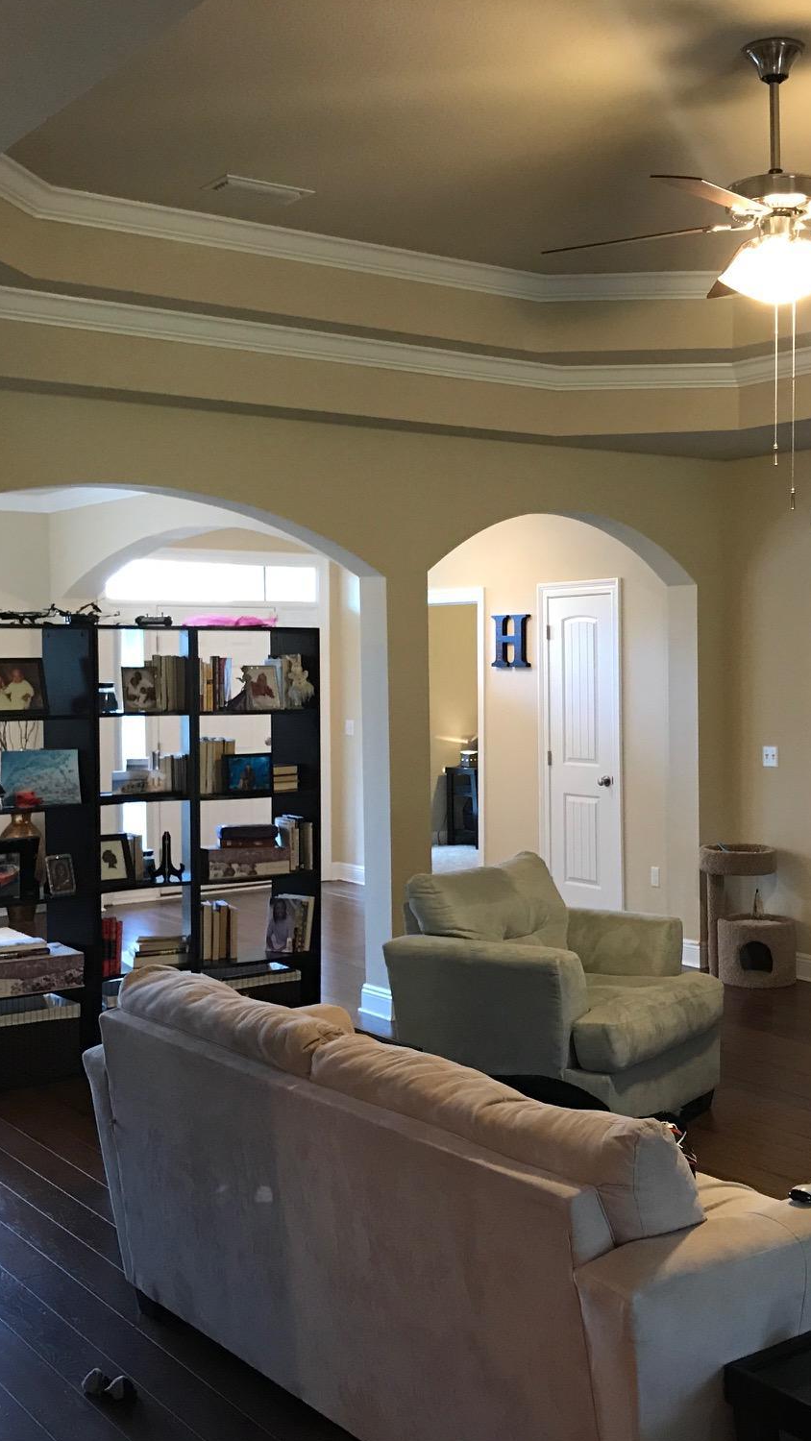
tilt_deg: -2.0
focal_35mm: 41
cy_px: 719
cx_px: 548
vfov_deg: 49.4
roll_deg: -0.4
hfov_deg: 28.8
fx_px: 1567
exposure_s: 1/15
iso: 80
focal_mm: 3.99
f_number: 1.8
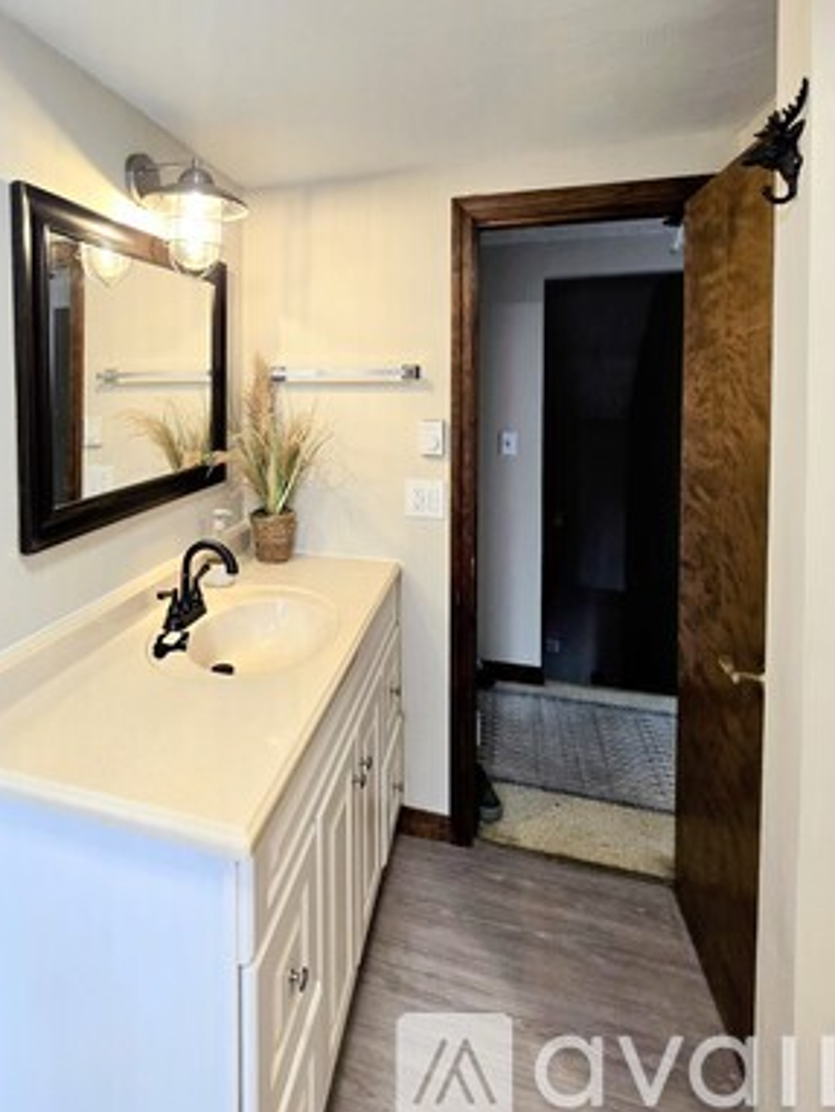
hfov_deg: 73.7
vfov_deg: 88.7
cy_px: 402
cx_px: 321
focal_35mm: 17
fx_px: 546
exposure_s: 1/60
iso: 160
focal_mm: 2.2
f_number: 2.2
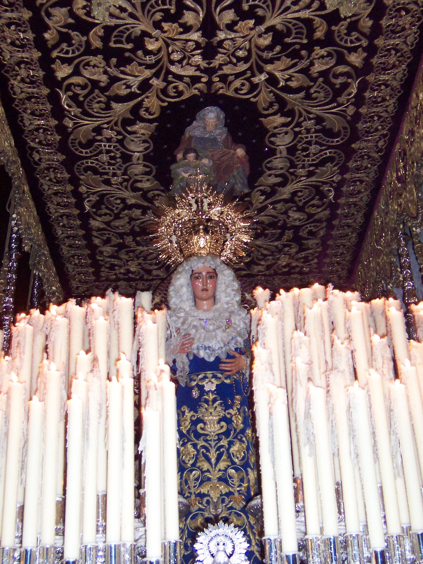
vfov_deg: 29.0
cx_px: 212
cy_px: 282
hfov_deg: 21.9
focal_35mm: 67
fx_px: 1092
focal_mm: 10.4
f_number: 3.4
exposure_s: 1/90
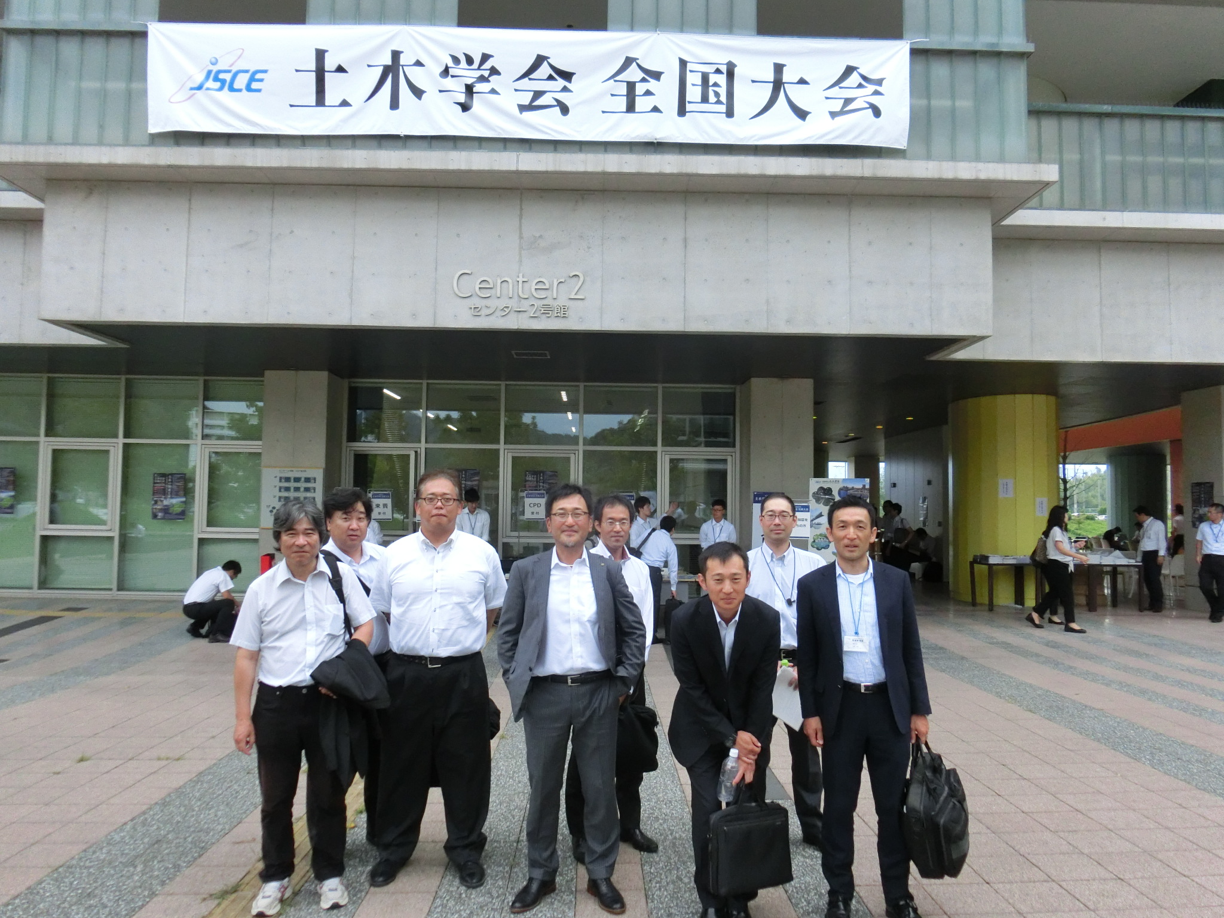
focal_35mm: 25
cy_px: 459
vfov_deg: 54.9
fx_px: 884
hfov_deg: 69.4
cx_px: 612
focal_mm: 4.5
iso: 400
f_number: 3.5
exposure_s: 1/1000
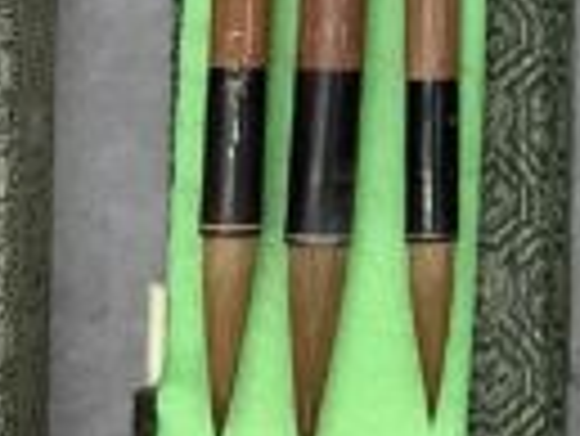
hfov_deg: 10.3
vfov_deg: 7.9
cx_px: 917
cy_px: -310
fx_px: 3086
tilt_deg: -83.2
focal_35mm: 184
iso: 80
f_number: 2.4
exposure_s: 1/120
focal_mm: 3.3
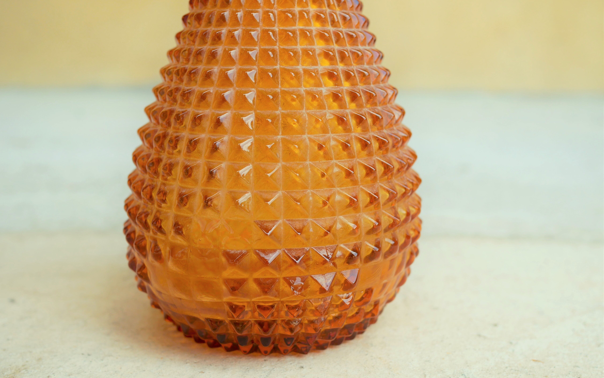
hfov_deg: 46.2
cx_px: 298
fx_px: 708
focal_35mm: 43
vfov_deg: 29.9
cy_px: 197
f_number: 2.8
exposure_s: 1/250
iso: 200
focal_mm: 20
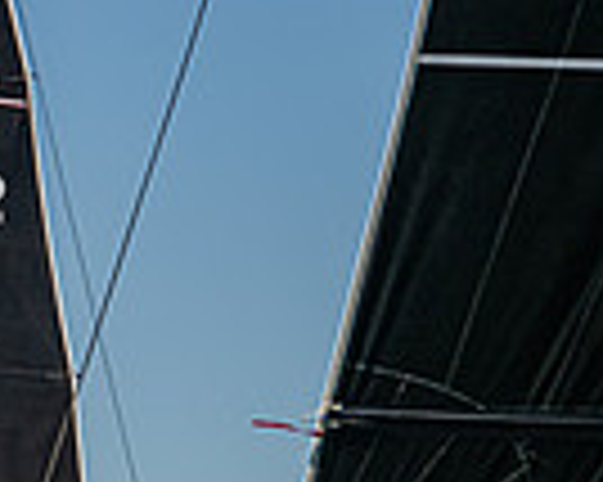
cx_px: 59
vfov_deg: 3.1
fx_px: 8845
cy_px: 719
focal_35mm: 496
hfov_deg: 3.9
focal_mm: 120
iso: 400
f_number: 11
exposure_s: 1/1600
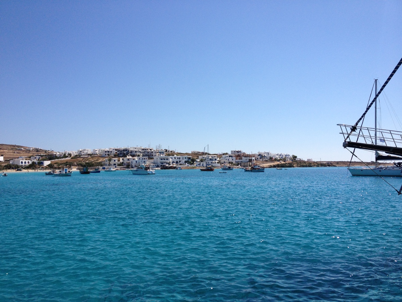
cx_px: 201
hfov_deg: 52.6
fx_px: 406
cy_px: 151
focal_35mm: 35
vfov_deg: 40.7
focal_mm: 4.28
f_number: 2.4
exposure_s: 1/3067
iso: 50
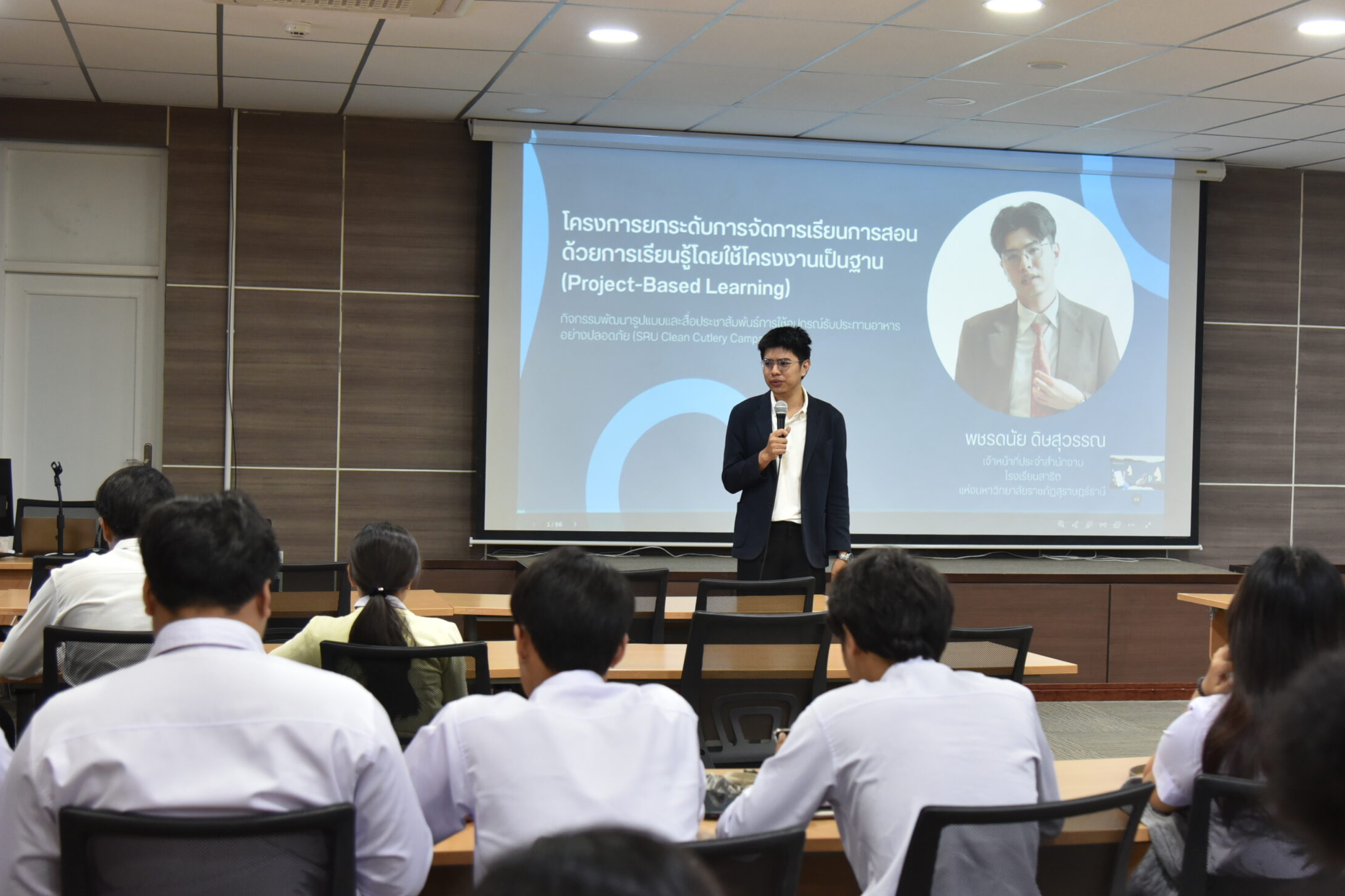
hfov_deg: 35.6
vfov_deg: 24.2
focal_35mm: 56
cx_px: 742
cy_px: 460
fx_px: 2092
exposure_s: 1/50
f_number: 4.5
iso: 1600
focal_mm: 48
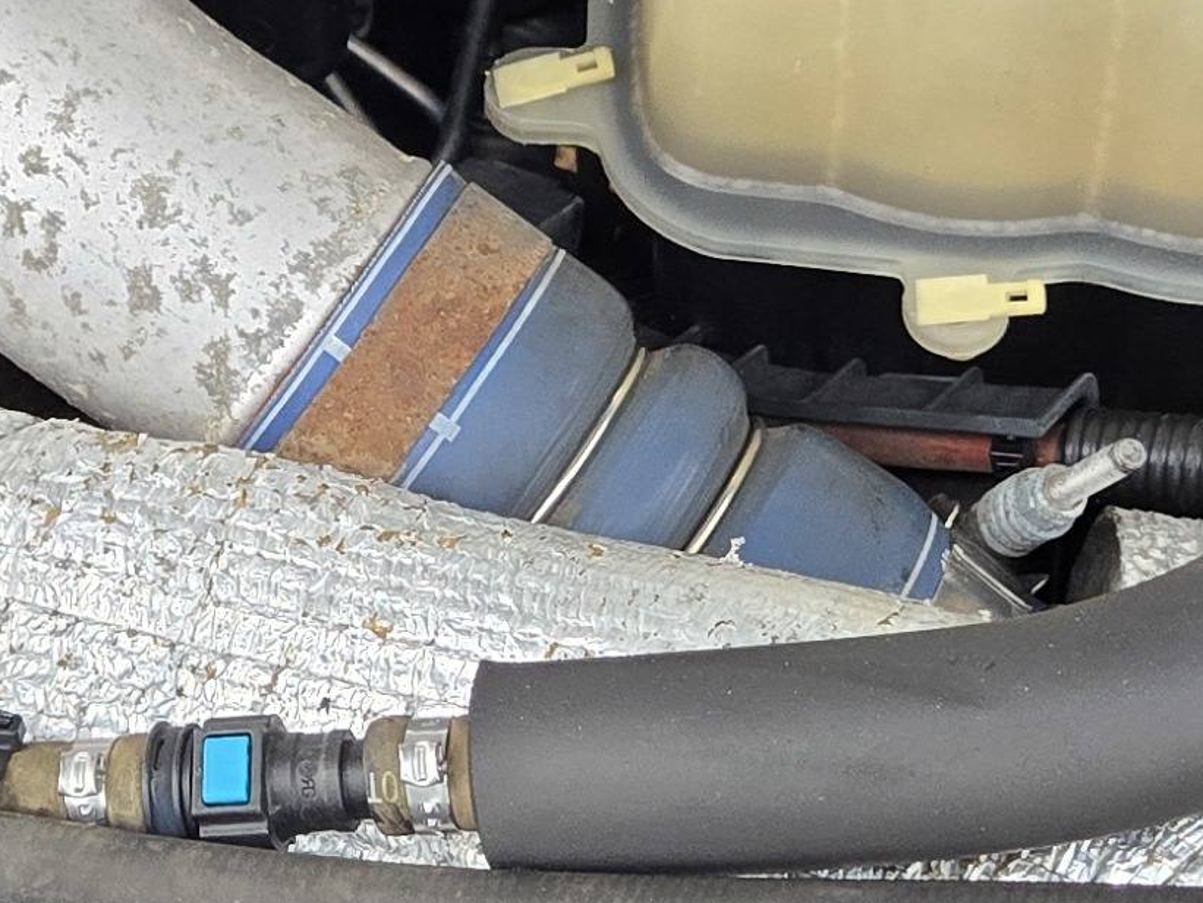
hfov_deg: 17.5
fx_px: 3893
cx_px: 277
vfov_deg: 13.2
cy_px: 330
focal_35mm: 112
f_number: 1.8
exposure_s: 1/180
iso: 125
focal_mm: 5.4
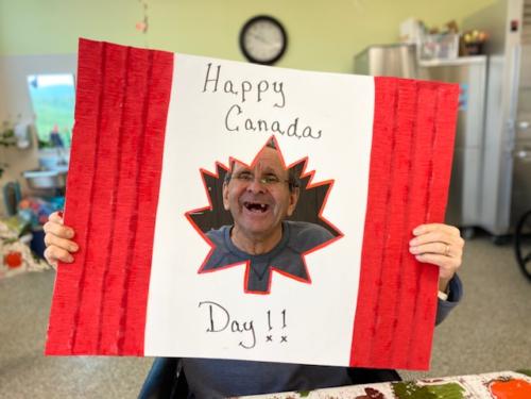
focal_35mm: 26
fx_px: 399
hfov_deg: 67.3
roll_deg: +1.7
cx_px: 266
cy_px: 200
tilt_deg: -11.9
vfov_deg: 53.1
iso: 80
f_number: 1.8
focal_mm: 4.25
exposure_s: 1/60
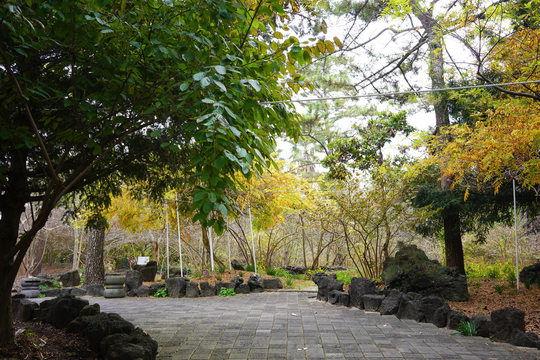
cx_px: 270
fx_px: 525
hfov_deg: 54.4
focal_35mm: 35
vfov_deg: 37.9
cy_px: 180
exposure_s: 1/100
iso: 400
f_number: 8
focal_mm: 35
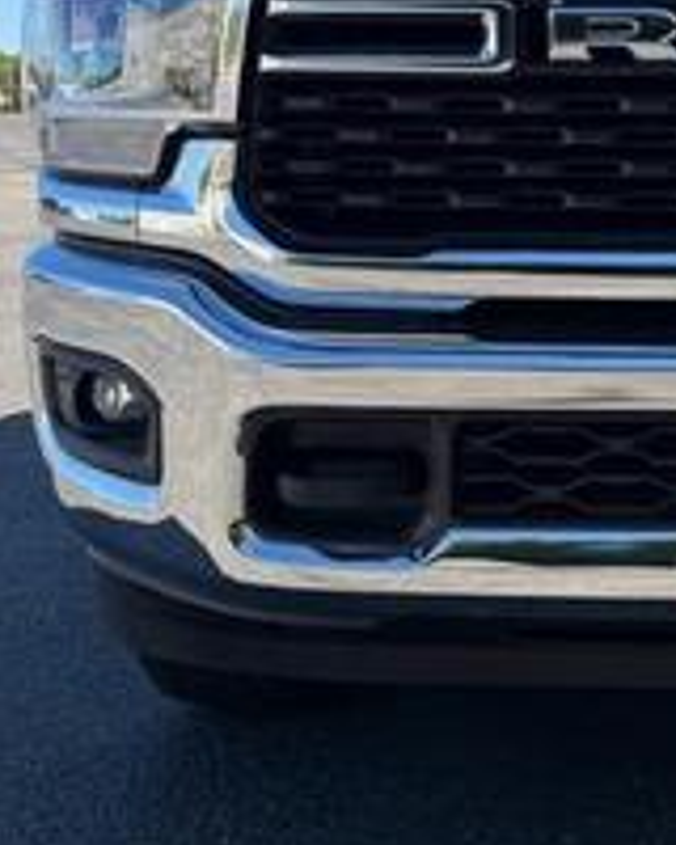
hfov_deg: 24.3
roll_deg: +3.4
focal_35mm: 59
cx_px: 718
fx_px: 1476
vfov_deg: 31.7
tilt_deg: -7.1
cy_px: 275
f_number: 1.78
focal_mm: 6.76
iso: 80
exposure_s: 1/2000
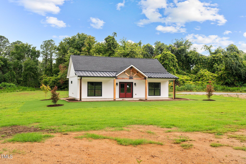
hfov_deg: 54.4
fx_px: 239
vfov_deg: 37.9
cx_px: 123
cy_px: 82
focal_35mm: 35
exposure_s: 1/200
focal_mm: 35
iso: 400
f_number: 8
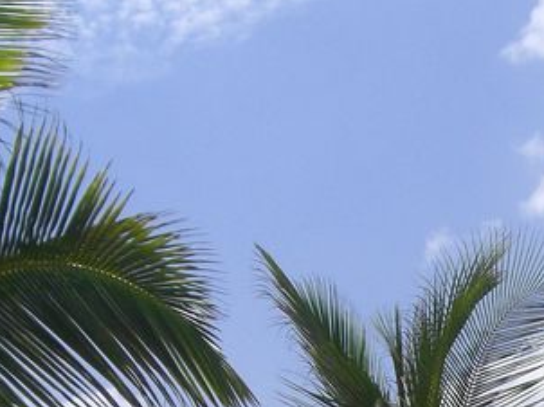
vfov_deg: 11.1
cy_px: 587
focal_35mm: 129
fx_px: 2026
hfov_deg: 14.8
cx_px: 656
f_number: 8
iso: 64
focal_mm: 6.2
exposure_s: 1/320
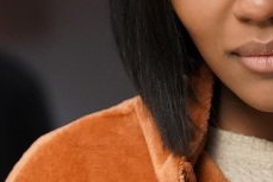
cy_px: 145
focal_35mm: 435
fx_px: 3301
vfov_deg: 3.2
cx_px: 442
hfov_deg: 4.7
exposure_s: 1/200
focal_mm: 83
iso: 3200
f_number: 2.8
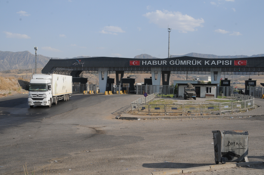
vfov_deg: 29.8
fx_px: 330
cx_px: 132
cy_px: 88
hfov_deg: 43.7
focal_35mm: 45
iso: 500
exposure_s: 1/640
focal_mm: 30
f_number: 13
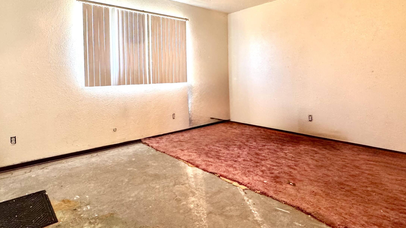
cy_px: 84
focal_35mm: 21
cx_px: 172
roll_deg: +0.5
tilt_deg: -2.1
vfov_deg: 53.0
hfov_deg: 83.3
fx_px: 226
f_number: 2.2
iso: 320
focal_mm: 2.22
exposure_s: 1/60
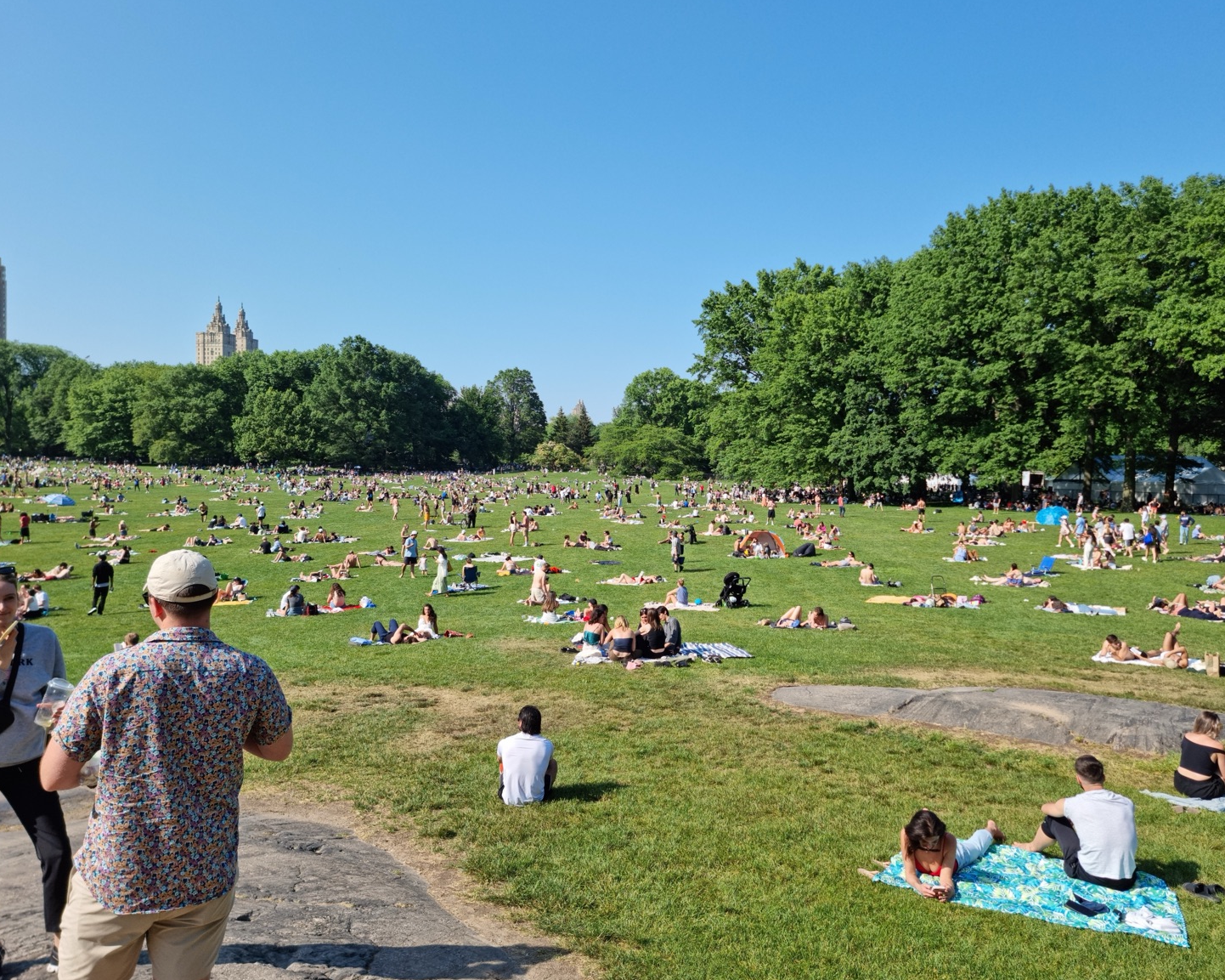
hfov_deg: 66.0
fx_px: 942
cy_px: 485
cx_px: 630
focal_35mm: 26
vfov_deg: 54.9
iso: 50
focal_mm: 6.7
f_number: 1.8
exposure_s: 1/872
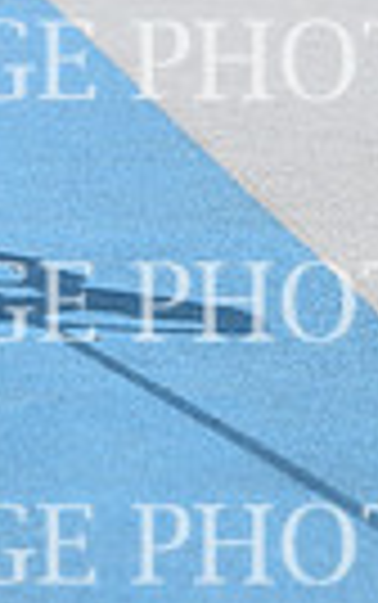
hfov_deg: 2.1
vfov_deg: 3.3
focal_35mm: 641
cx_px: 101
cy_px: -544
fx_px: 10543
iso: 250
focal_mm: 145
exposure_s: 1/2500
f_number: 4.5
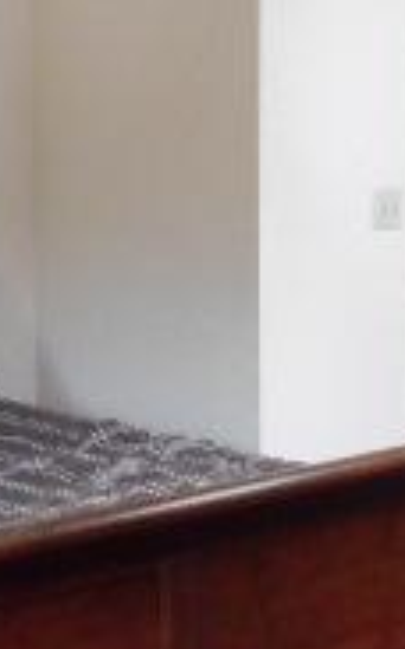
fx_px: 1575
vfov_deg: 23.3
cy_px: 365
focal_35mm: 89
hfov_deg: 14.6
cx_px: 146
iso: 400
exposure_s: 1/20
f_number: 3
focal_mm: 4.1
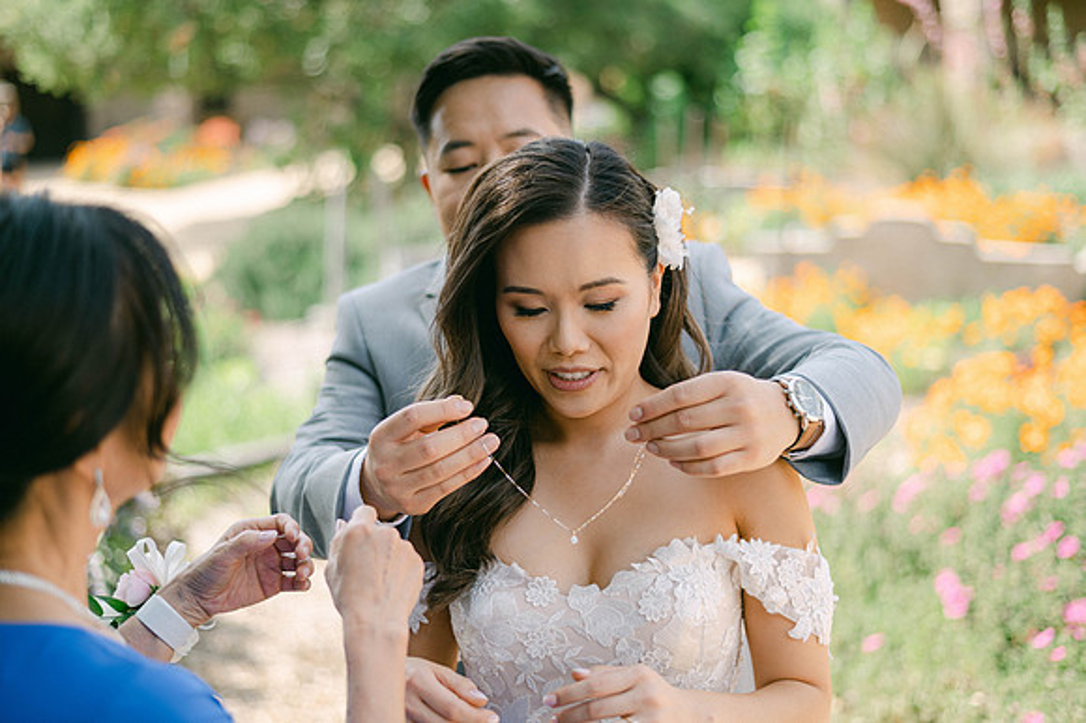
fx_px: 1507
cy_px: 362
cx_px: 543
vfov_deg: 27.0
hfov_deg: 39.6
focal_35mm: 50
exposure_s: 1/1250
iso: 100
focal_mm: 50
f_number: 2
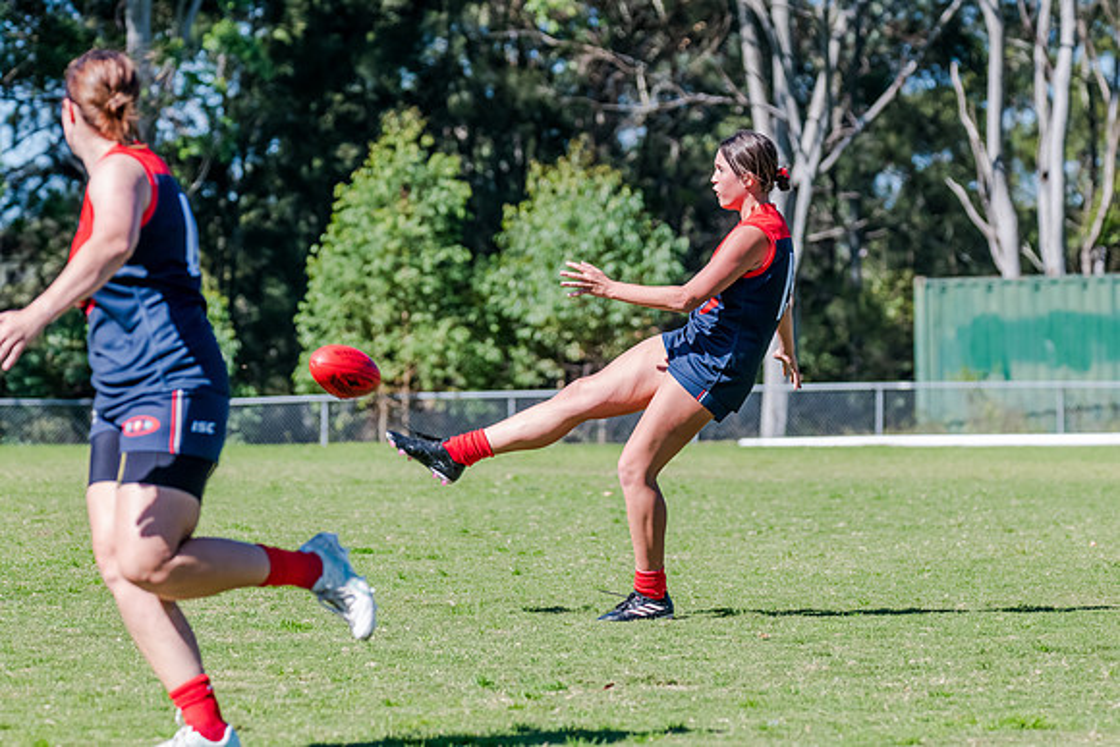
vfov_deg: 5.9
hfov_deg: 8.8
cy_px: 344
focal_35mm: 234
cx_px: 617
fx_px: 7280
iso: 800
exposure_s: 1/1600
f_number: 7.1
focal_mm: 210
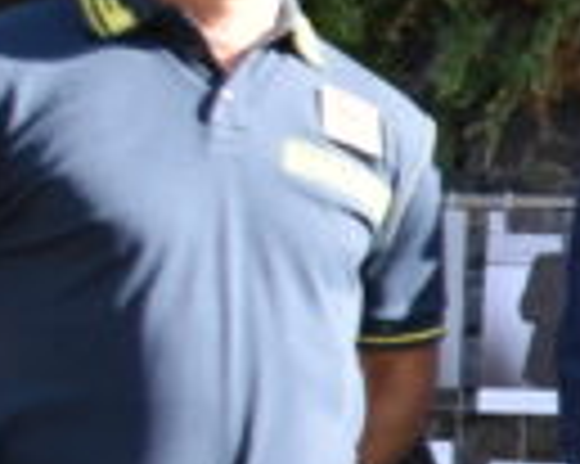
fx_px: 4220
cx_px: 1888
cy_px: 475
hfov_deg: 6.9
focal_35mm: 246
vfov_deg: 6.3
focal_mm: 22
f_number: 5
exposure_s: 1/640
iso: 500
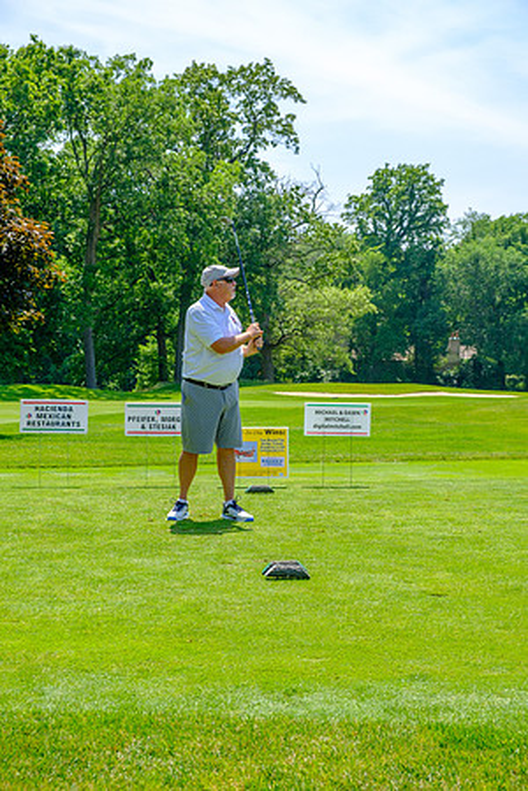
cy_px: 396
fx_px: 1342
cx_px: 264
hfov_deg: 22.3
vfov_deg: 32.9
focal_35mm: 61
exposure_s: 1/250
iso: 200
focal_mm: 40.7
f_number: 6.4
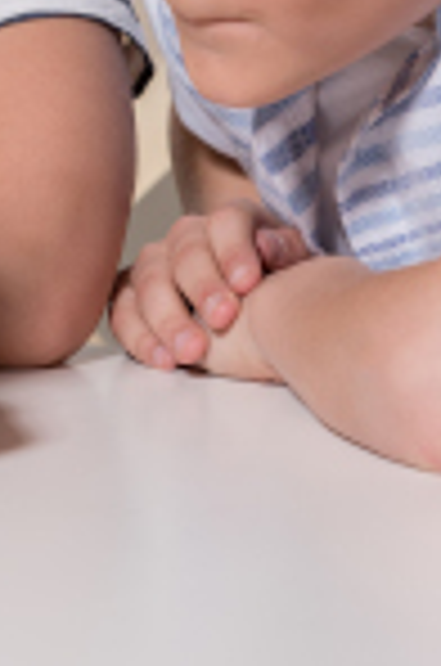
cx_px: -153
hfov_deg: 2.6
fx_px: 9747
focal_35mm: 528
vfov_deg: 3.9
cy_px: -140
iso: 100
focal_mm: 130
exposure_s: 1/160
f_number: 5.6
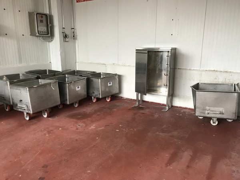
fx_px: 194
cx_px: 120
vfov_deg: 49.7
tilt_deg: -13.1
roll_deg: -0.1
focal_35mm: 28
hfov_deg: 63.4
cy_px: 90
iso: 40
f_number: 1.8
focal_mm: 3.99
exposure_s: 1/20
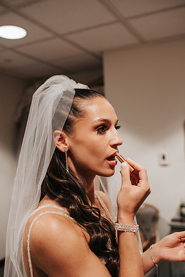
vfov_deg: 53.1
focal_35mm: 36
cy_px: 140
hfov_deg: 36.9
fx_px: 277
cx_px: 94
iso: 800
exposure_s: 1/125
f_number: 2.8
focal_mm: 35
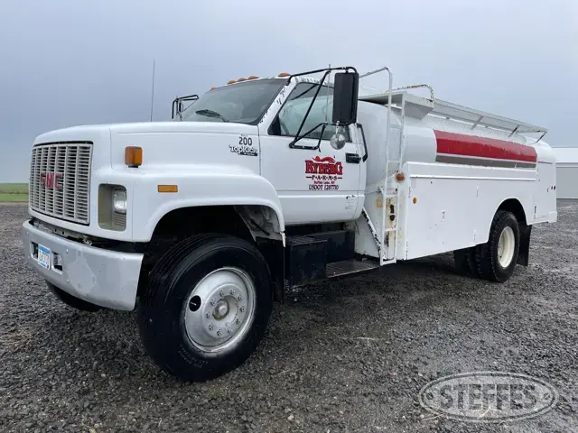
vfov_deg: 53.1
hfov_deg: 67.3
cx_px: 289
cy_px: 216
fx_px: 434
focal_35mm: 26
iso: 32
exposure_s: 1/1597
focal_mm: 5.1
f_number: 1.6
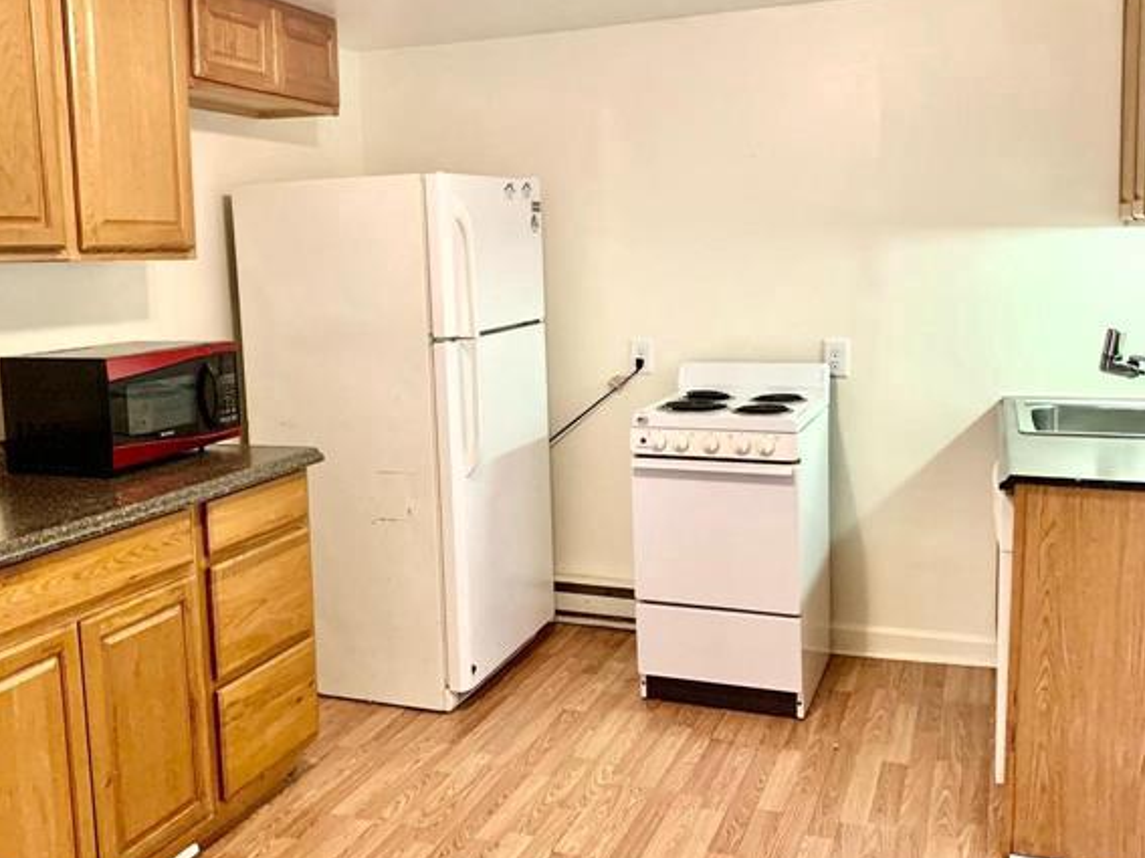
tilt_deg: -8.0
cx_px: 549
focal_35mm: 33
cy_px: 396
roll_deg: +1.1
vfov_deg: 42.9
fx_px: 1091
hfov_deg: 55.3
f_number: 1.8
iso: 400
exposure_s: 1/60
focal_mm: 4.25
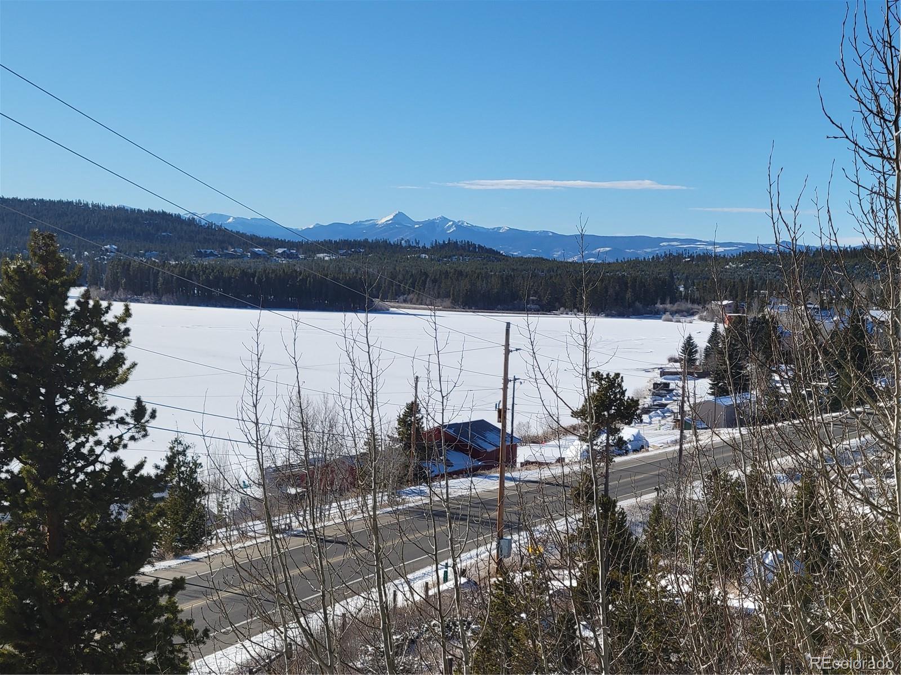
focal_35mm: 28
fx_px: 729
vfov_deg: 49.7
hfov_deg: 63.4
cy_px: 338
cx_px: 450
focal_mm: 5.9
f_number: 2
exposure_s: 1/1472
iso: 25
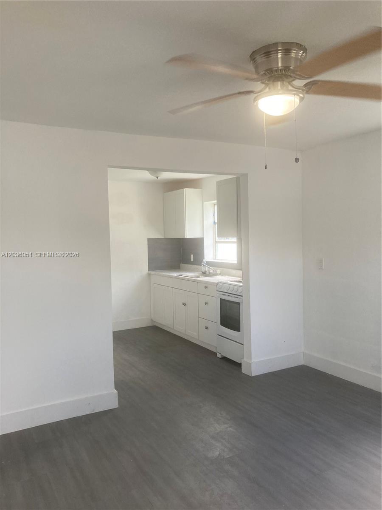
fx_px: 412
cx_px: 191
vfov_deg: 63.4
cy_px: 255
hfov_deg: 49.7
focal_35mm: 28
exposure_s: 1/120
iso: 64
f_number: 1.8
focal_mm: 3.99
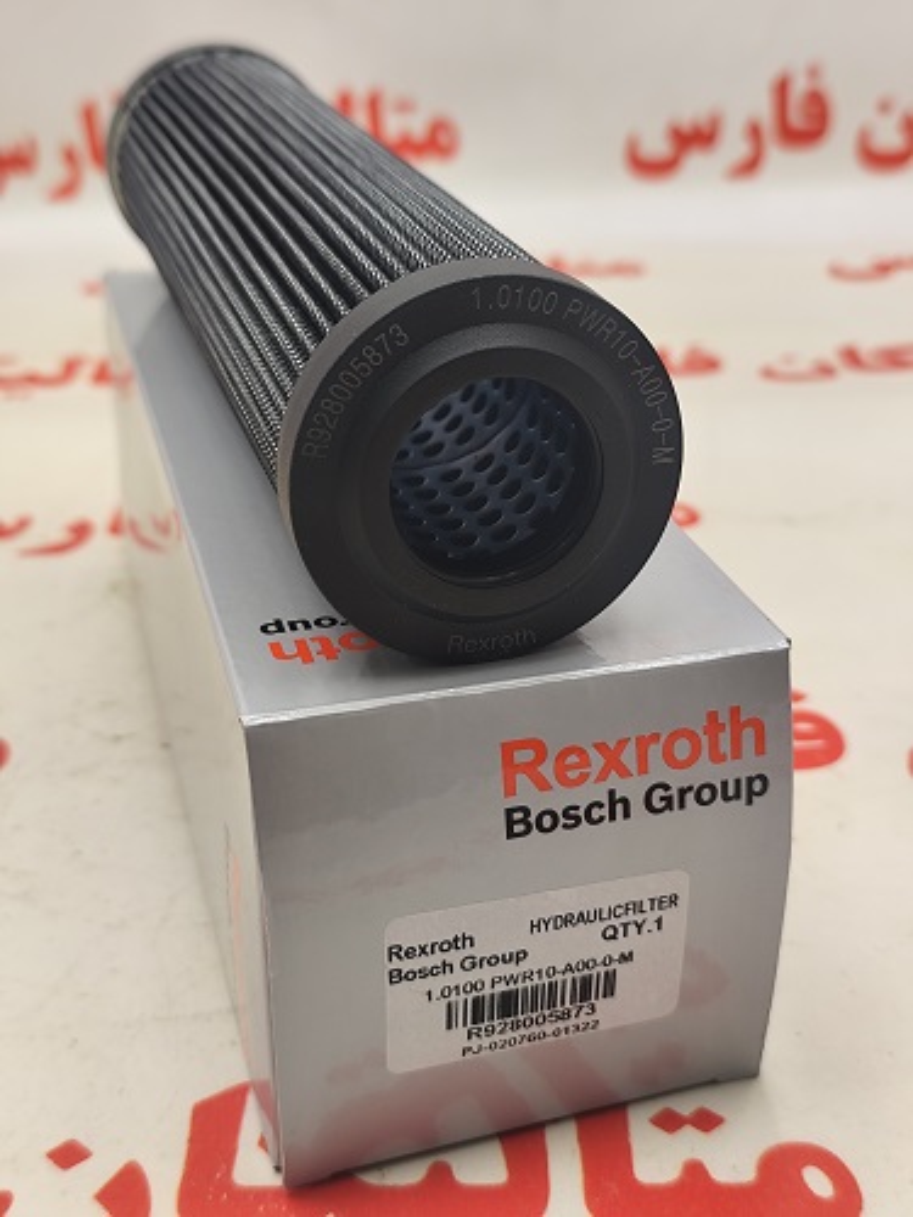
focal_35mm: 46
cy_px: 608
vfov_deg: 41.2
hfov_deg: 31.5
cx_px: 456
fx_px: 1618
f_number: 1.65
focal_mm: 6.19
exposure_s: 1/50
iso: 125
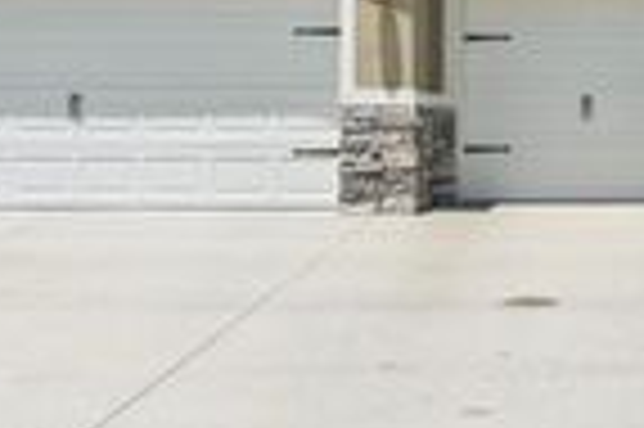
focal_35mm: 63
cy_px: 56
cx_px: 621
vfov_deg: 21.1
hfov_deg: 30.0
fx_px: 1126
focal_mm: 12
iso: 1600
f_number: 11
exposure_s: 1/4000
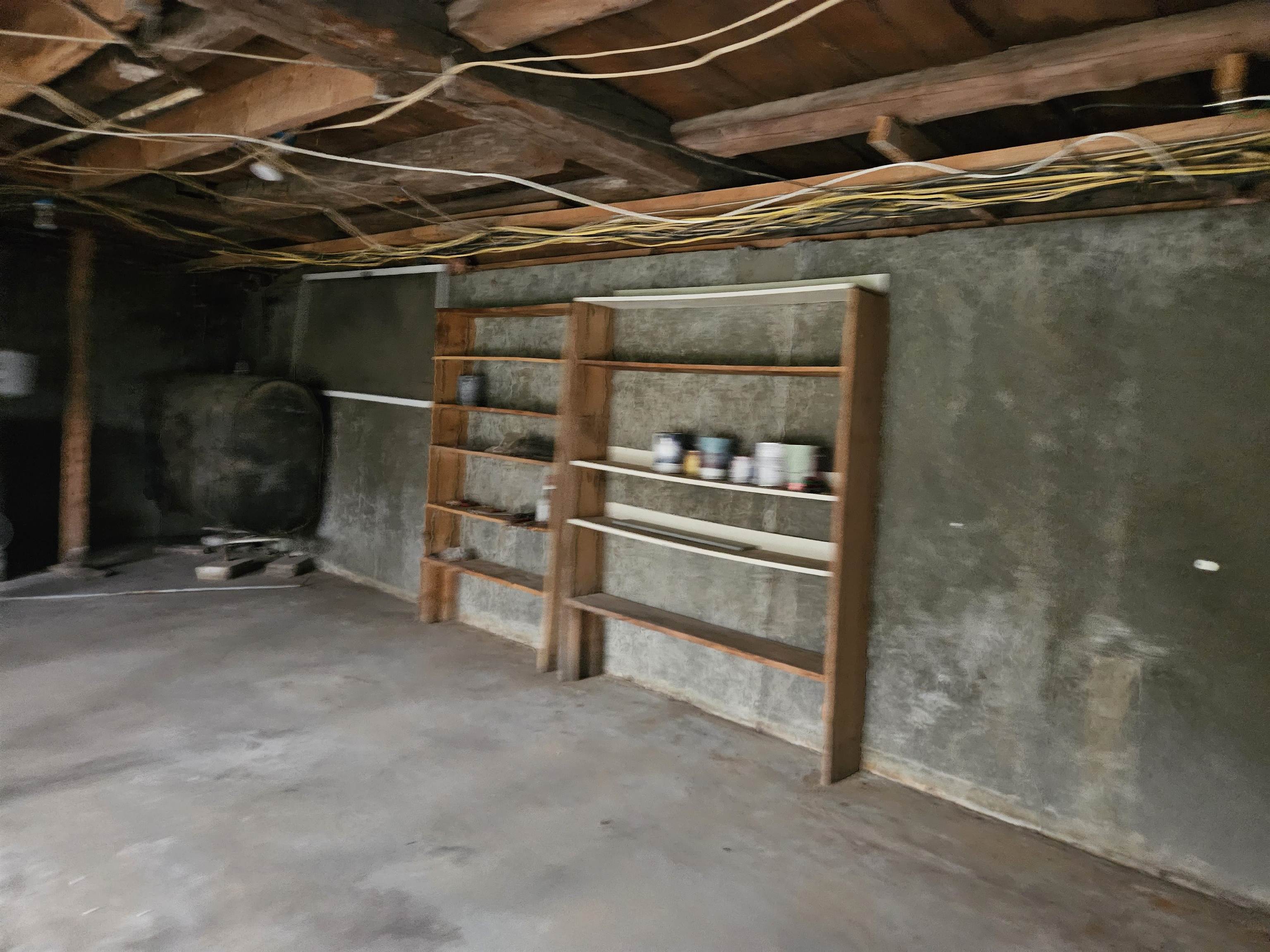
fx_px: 844
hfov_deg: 73.9
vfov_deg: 58.9
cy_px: 476
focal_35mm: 23
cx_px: 635
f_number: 1.8
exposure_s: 1/20
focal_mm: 5.4
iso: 1600
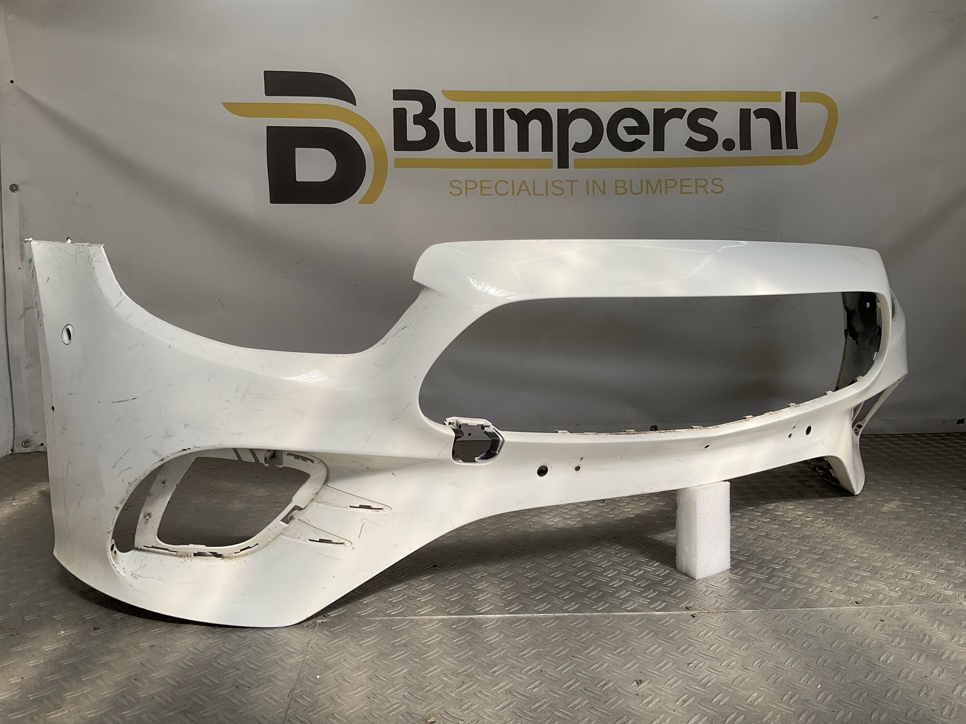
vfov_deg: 48.2
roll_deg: -0.6
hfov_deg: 61.7
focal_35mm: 29
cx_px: 483
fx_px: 809
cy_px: 362
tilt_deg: -7.1
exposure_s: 1/1730
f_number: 1.8
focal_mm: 3
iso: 16
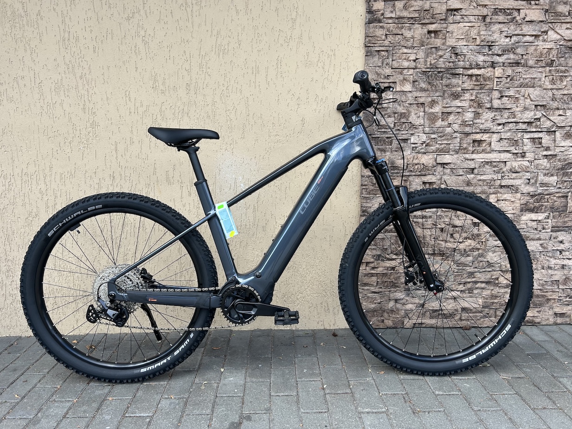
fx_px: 446
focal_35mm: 27
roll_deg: +0.8
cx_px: 282
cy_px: 221
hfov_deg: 65.3
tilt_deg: -9.2
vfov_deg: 51.3
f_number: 1.5
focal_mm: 5.7
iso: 50
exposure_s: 1/733
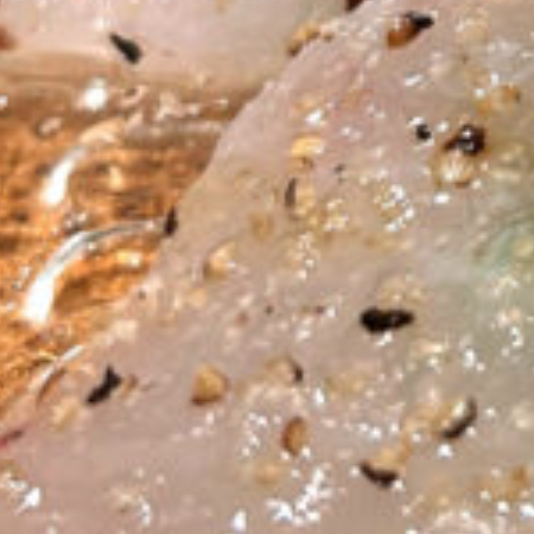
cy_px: -253
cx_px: 890
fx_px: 2740
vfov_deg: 10.7
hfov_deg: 10.6
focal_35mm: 157
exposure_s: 1/60
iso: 100
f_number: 1.5
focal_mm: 5.7
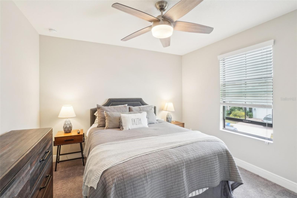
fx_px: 124
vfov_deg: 77.3
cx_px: 148
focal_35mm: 15
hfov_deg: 100.4
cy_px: 99
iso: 400
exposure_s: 1/25
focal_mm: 10
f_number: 8
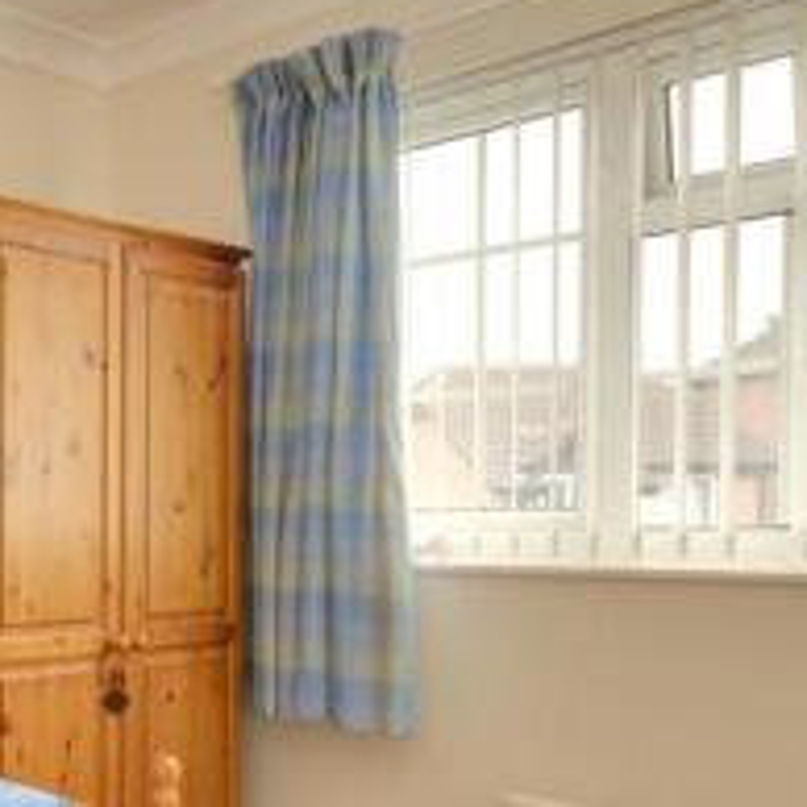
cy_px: 578
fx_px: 1134
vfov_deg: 38.4
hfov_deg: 34.6
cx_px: -46
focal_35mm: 43
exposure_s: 2.5
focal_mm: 10
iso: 200
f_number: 11
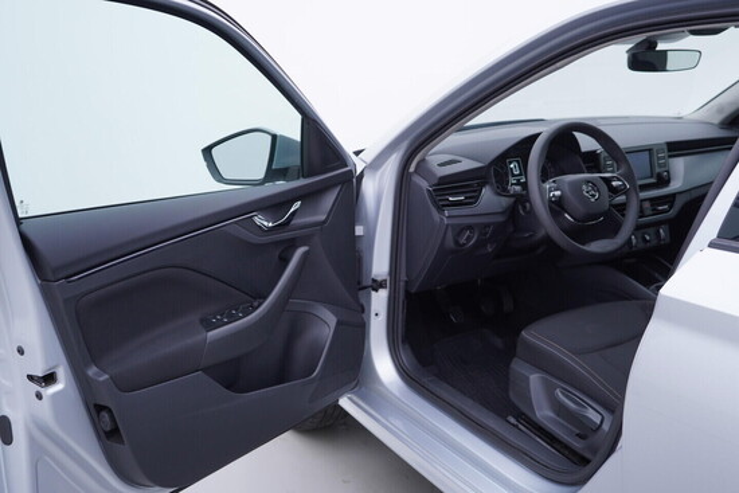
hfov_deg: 53.1
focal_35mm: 36
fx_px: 739
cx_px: 370
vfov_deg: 36.9
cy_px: 246
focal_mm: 24
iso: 125
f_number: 3.2
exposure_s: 1/50
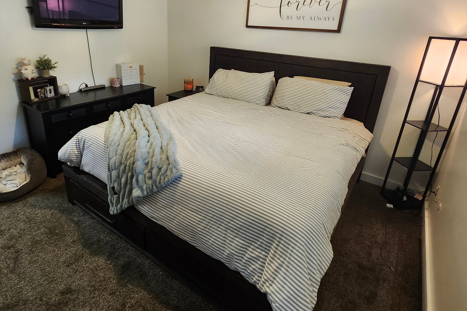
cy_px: 121
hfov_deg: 83.8
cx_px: 212
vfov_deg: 61.3
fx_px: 259
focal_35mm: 20
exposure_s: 1/40
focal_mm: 1.74
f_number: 2.2
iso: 320
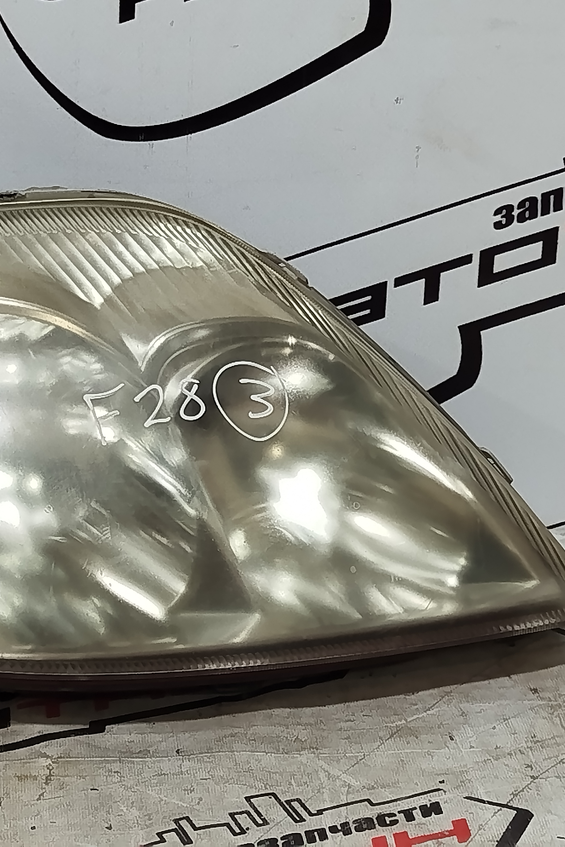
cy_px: 423
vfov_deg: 20.4
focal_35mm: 100
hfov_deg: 13.6
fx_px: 2354
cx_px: 96
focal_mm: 5.31
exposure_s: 1/50
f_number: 1.7
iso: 100
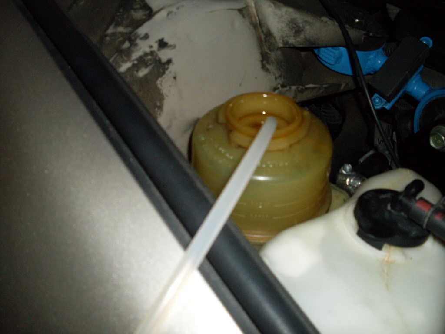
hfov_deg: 49.0
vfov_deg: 37.7
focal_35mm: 38
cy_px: 167
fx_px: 489
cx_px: 222
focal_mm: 6.3
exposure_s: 1/45
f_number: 2.8
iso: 100
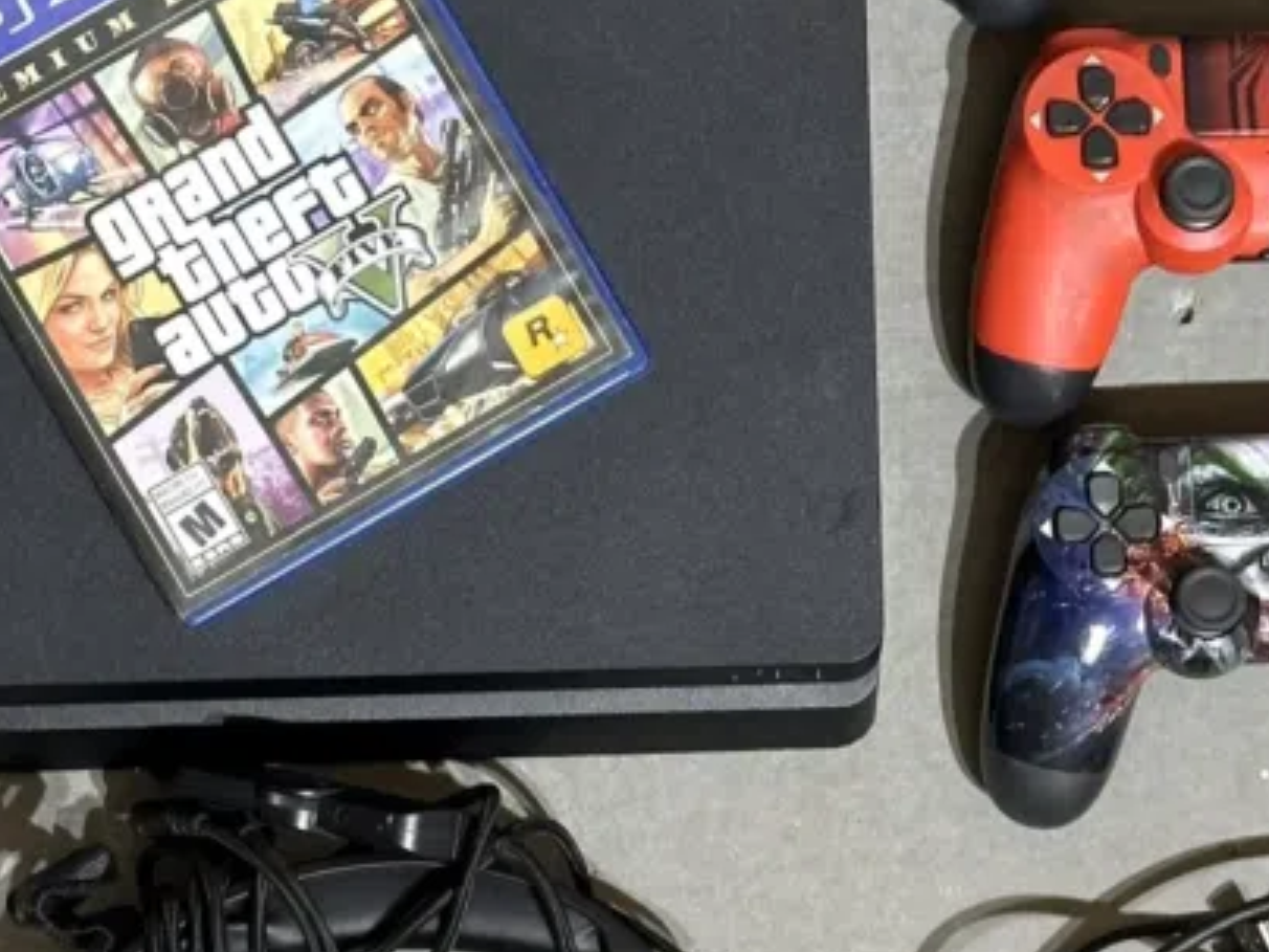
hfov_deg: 25.7
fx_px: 2786
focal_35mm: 76
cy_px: 522
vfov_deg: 19.4
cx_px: 663
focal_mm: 6.86
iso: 125
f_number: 1.78
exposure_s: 1/50
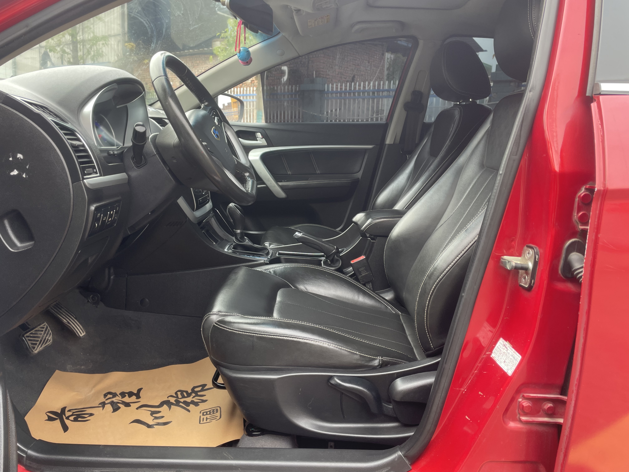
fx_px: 472
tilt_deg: -10.4
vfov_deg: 53.1
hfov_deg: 67.3
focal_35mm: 26
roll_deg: -1.8
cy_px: 236
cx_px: 314
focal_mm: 4.2
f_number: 1.6
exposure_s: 1/121
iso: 50
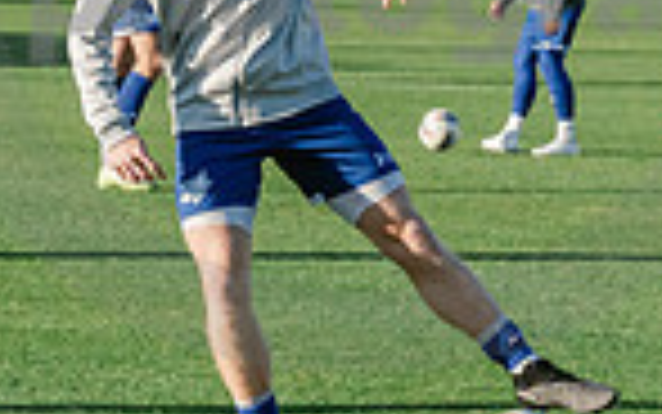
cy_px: -65
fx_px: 7635
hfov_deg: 5.0
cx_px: 342
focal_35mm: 423
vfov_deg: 3.1
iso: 1250
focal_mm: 105
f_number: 9
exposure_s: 1/2000
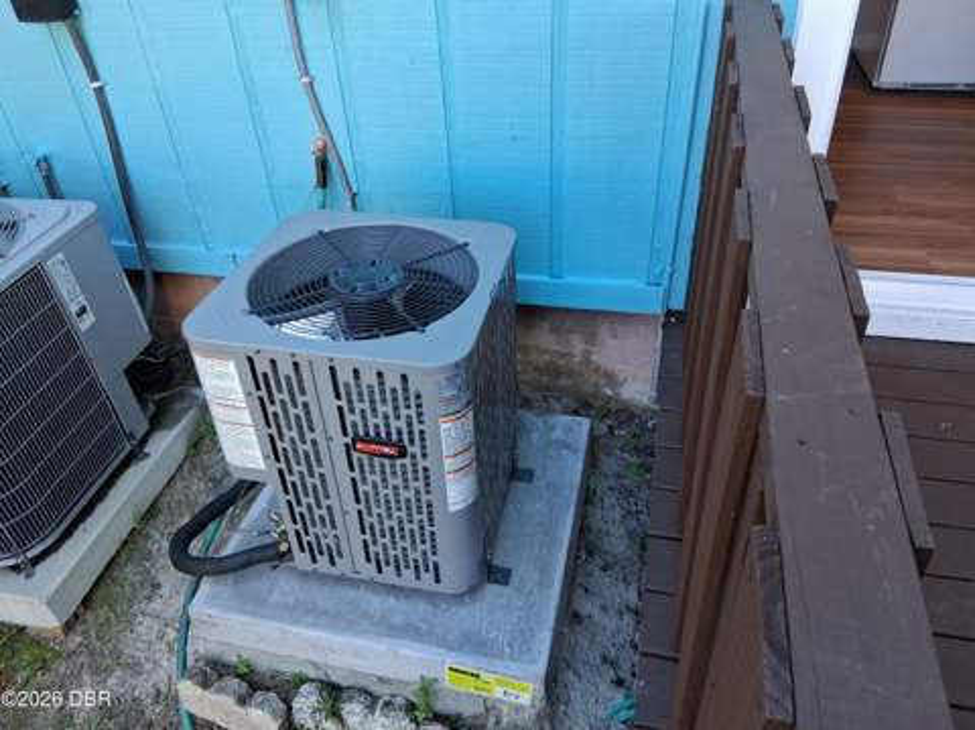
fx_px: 732
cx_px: 488
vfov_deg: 53.0
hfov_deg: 67.4
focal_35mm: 26
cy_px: 365
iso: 125
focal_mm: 3.98
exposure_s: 1/120
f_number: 1.8
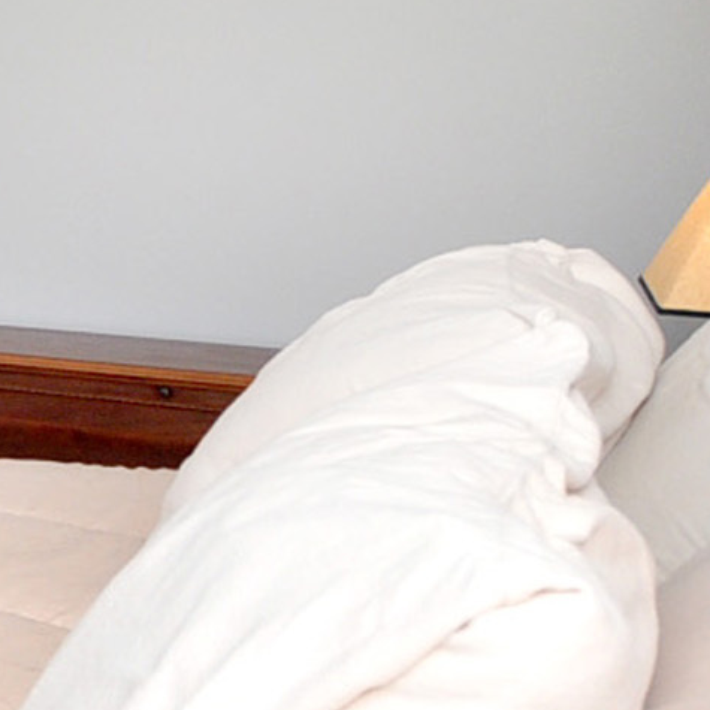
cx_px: -1114
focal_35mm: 86
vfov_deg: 20.0
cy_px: 103
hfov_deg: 13.3
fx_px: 1986
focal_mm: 11
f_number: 4.5
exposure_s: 1/125
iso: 250
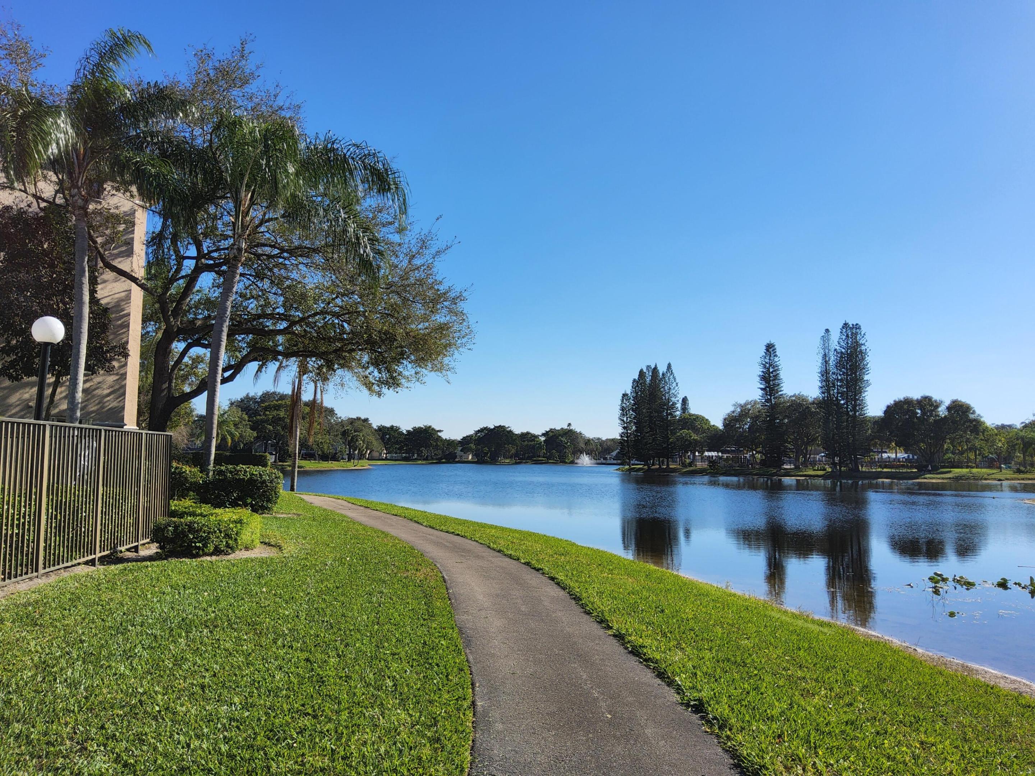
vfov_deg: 54.9
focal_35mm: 25
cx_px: 518
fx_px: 747
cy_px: 388
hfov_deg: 69.4
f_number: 2
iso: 32
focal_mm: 3.08
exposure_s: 1/1663
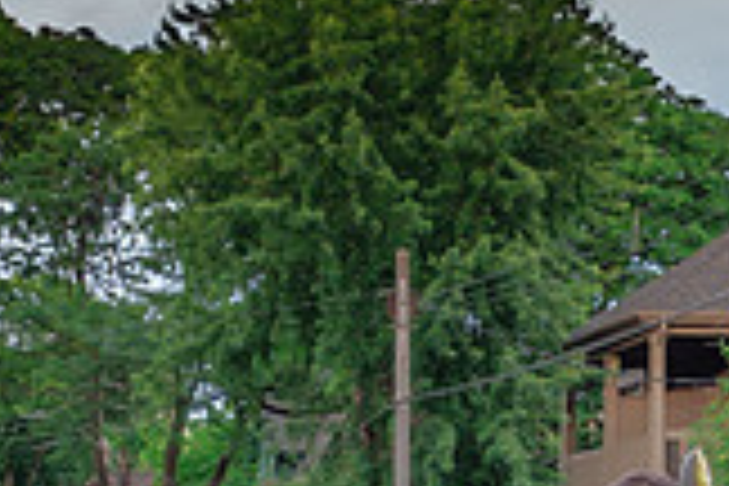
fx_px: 2896
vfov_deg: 9.4
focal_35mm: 143
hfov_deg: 14.2
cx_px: 612
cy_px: 641
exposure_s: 1/200
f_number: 2.8
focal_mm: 26.6
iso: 500
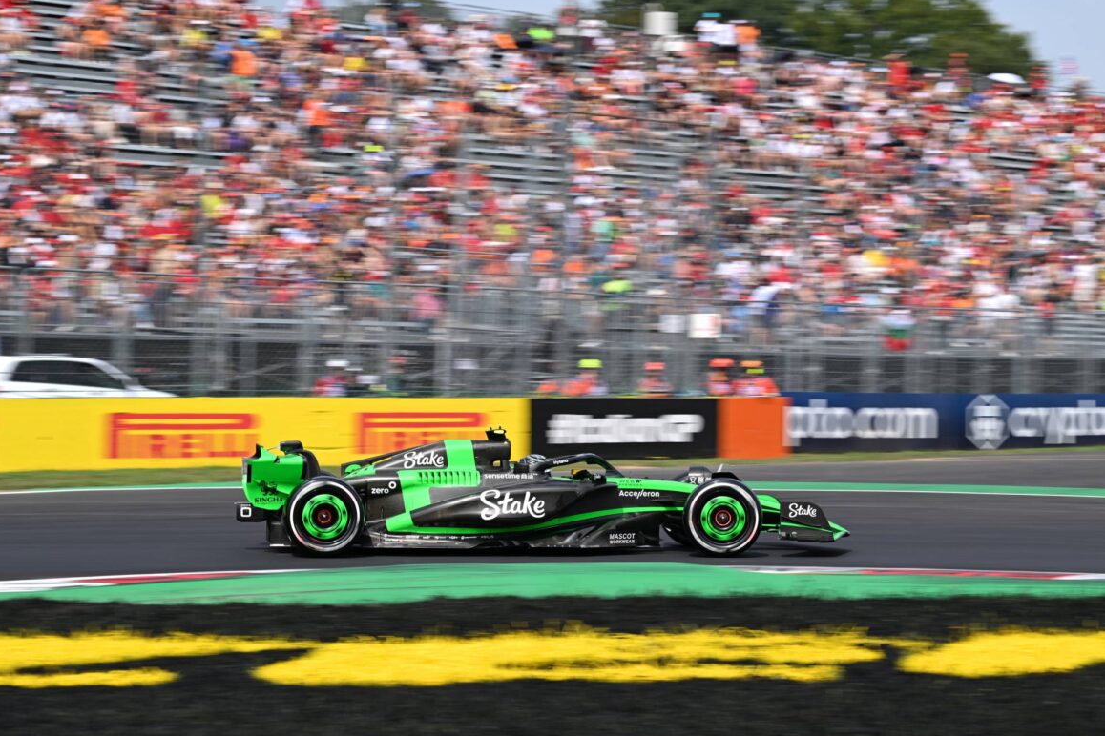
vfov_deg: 13.7
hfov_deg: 20.4
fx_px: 3069
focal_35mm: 100
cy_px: 368
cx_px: 554
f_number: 7.1
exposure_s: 1/100
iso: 32
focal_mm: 99
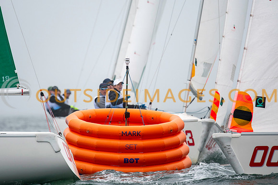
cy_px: 81
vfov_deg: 2.7
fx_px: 3968
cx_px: 122
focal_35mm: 514
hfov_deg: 4.0
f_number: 4
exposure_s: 1/3200
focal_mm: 300
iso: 250
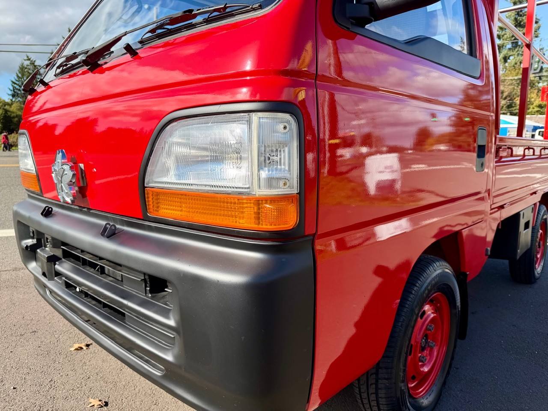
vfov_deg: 56.8
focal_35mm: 24
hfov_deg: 71.6
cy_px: 206
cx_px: 274
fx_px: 380
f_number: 1.78
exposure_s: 1/2370
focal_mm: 6.76
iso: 80
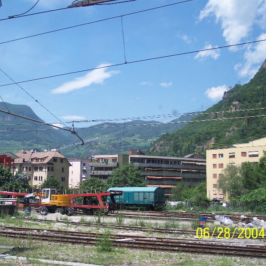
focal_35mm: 45
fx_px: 391
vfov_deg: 37.6
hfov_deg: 37.4
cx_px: 105
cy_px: 133
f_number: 2.8
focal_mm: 8
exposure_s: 1/700
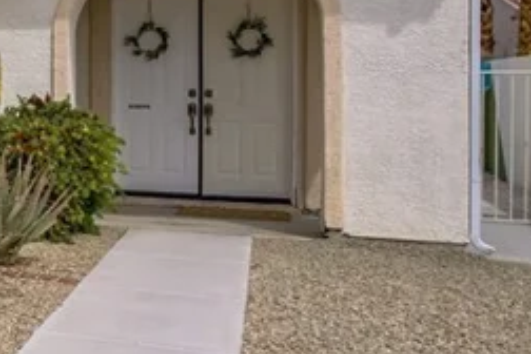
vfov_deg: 19.6
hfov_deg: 19.2
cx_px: -499
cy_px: 83
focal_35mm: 69
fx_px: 1018
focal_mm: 17
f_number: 8
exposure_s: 1/500
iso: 100
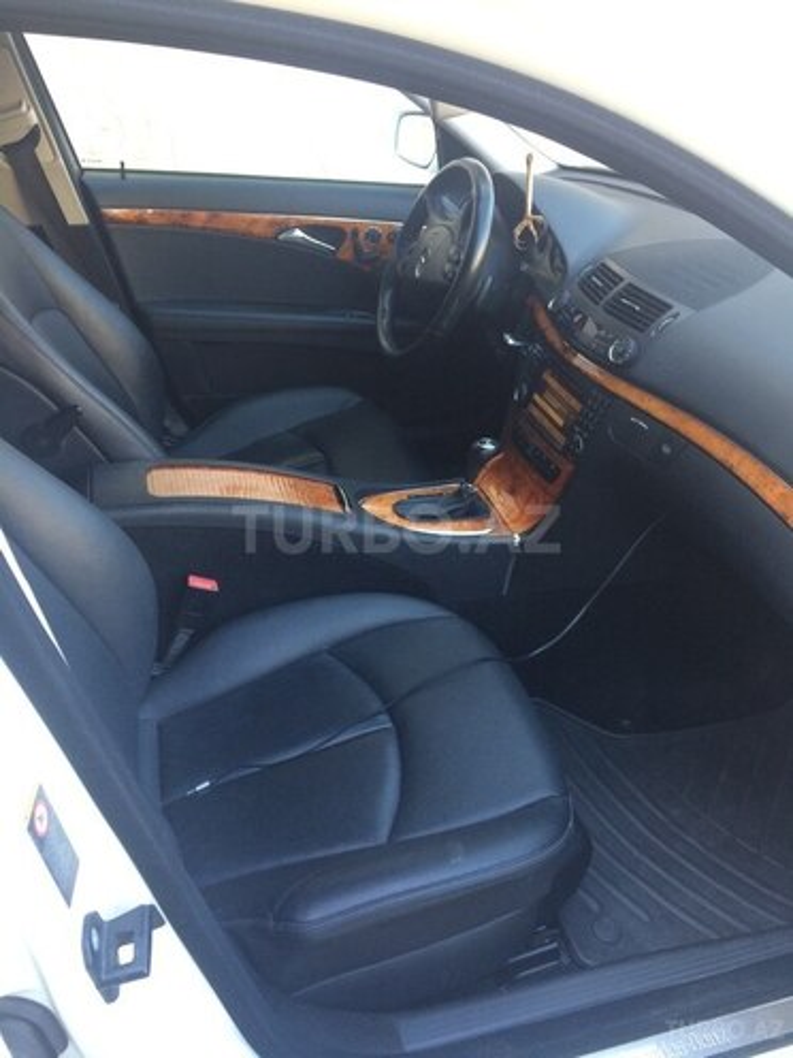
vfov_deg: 61.7
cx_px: 396
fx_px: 886
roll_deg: +1.8
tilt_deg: -30.6
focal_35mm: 29
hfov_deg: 48.2
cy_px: 529
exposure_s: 1/33
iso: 40
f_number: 2.2
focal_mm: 4.15
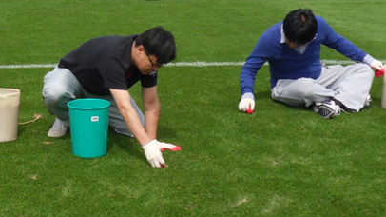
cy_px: 24
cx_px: 95
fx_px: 1054
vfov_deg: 11.7
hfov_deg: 20.6
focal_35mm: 103
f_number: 9.3
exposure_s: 1/125
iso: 80
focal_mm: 7.9
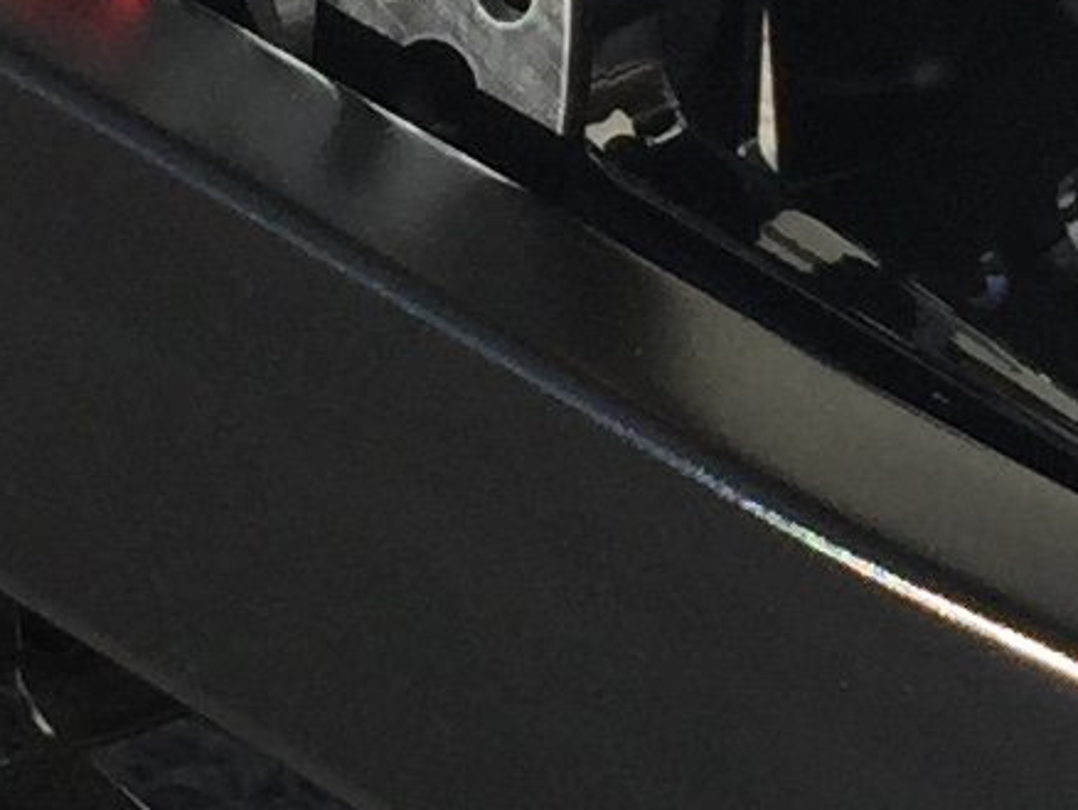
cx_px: 445
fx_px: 6730
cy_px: -175
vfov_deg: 6.8
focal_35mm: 216
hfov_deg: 9.2
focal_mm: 4.15
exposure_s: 1/1464
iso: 32
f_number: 2.2
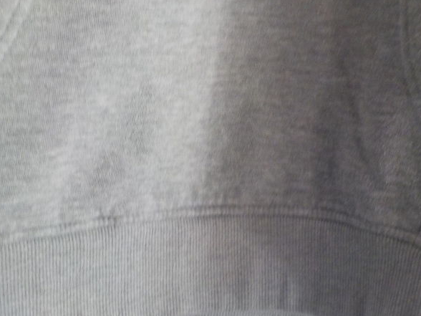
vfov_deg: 28.1
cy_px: 71
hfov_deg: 37.5
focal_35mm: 51
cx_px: 192
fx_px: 620
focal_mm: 4.1
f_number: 3.3
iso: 400
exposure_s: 1/30
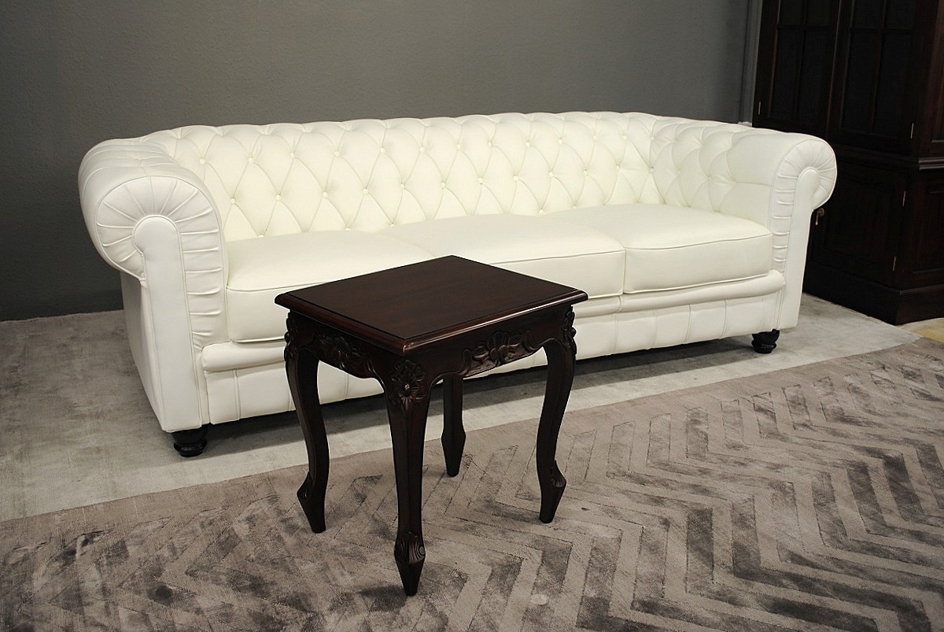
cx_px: 472
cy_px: 316
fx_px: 945
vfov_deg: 37.0
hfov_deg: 53.1
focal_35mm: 36
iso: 100
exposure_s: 1/6
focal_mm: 24
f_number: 4
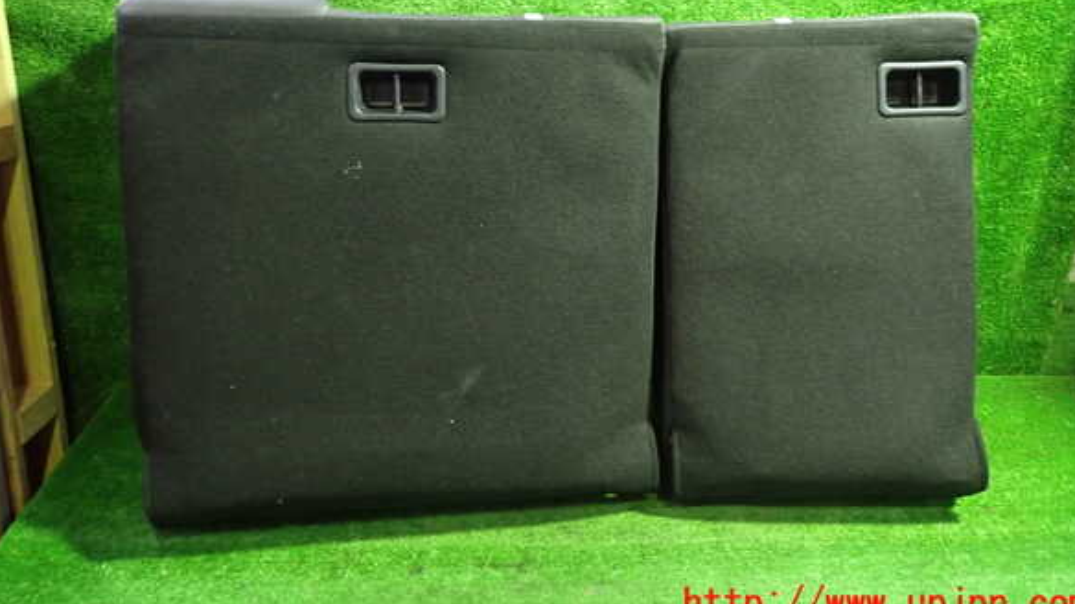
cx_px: 547
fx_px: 798
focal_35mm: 28
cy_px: 214
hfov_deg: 67.9
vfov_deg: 41.0
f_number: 2
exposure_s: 1/30
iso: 640
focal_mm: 4.5
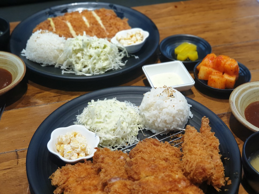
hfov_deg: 34.3
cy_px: 104
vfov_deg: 26.1
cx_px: 121
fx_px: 419
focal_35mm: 56
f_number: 2.4
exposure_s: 1/30
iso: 160
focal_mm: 6
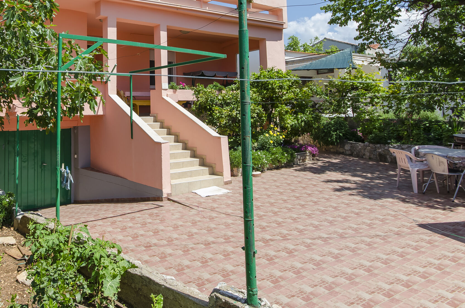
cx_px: 118
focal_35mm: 25
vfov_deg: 49.4
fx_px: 322
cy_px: 84
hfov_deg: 67.3
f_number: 8
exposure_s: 1/250
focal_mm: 10
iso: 110
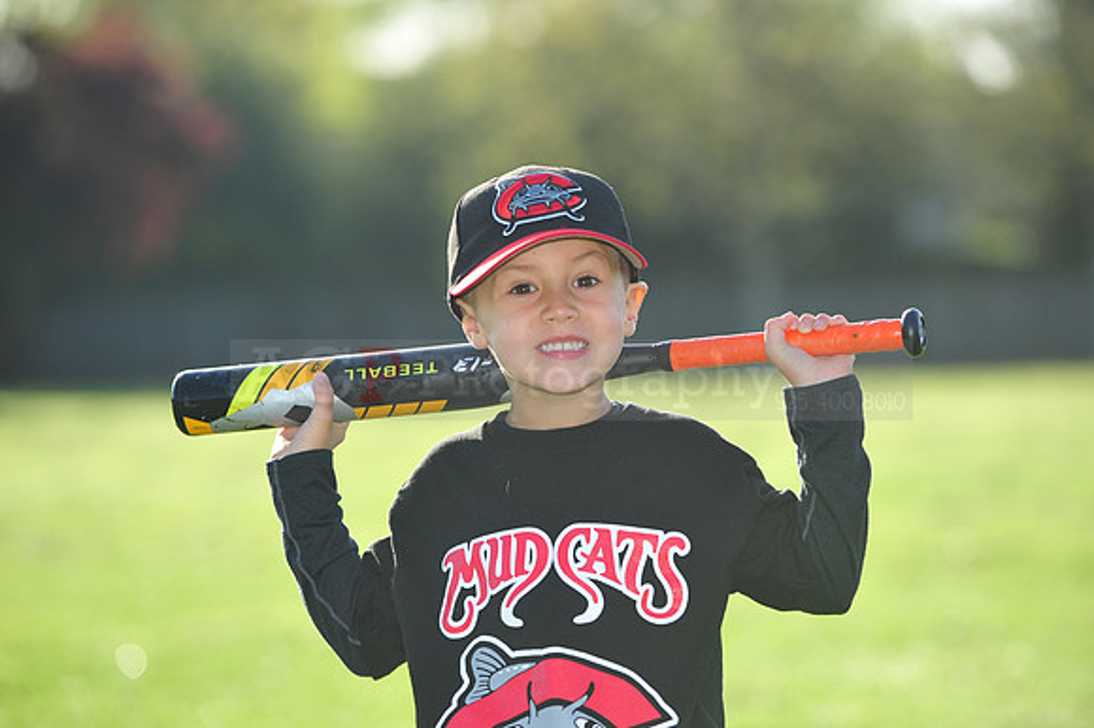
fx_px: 5315
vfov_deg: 7.8
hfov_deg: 11.8
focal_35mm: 175
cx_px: 547
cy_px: 364
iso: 400
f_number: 5
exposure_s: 1/1000
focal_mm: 175
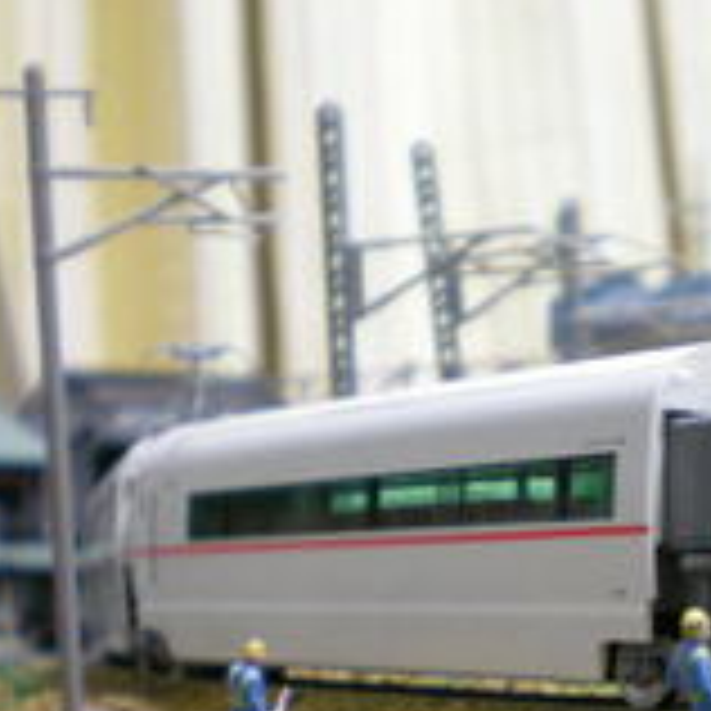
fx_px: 1975
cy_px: 621
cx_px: 698
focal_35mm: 85
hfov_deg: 19.8
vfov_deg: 20.1
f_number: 3.1
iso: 224
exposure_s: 1/8
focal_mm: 6.3
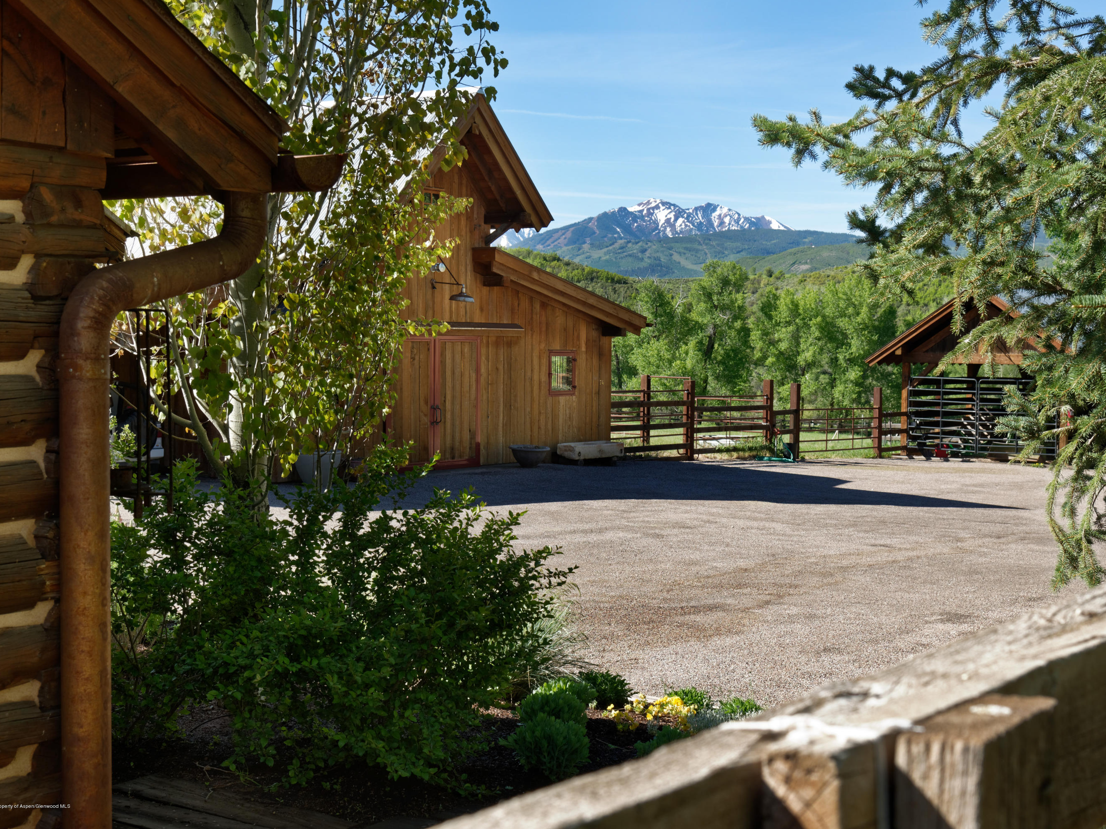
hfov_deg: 38.2
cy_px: 416
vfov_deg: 29.1
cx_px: 599
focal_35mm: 50
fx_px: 1597
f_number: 8
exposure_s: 1/40
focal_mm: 46
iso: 100
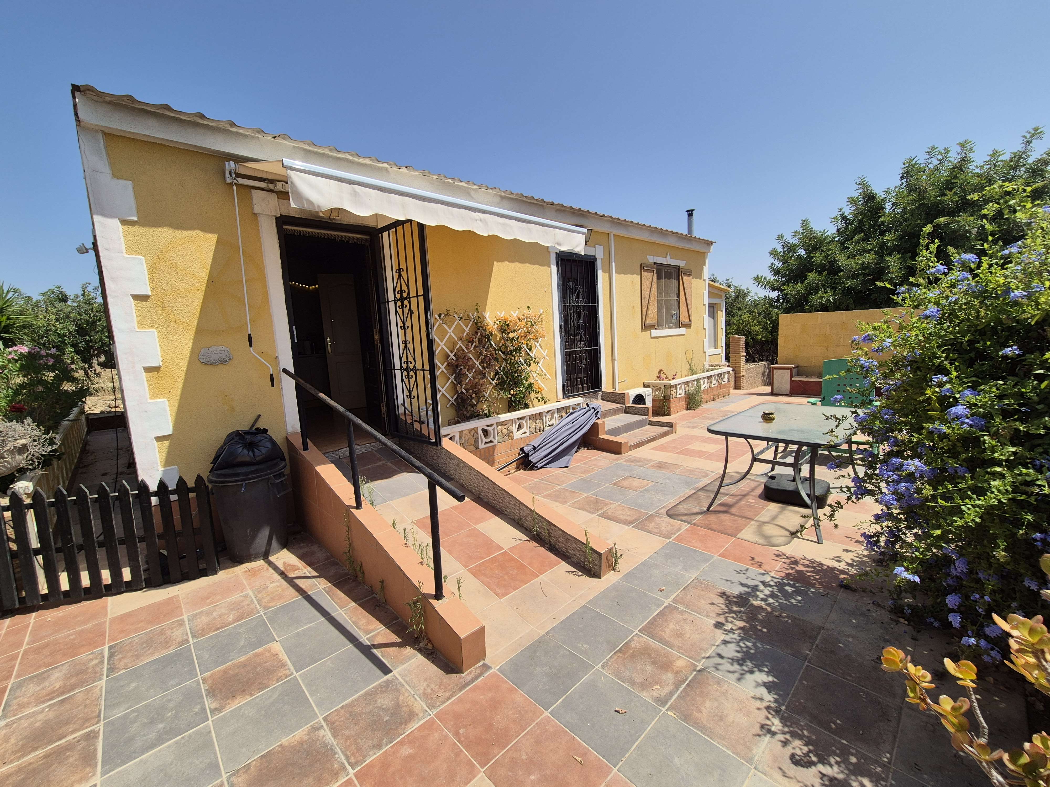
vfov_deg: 89.9
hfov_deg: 106.2
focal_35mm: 13
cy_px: 394
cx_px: 525
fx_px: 394
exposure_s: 1/2808
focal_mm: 2.2
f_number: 2.2
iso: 50
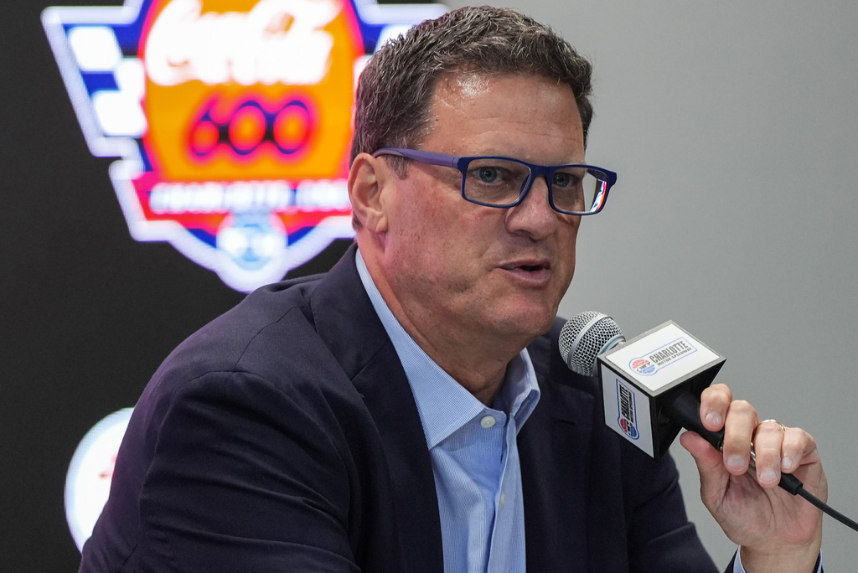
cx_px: 429
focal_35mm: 450
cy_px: 286
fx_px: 10731
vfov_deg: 3.1
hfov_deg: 4.6
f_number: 2.8
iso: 2500
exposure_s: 1/400
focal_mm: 300
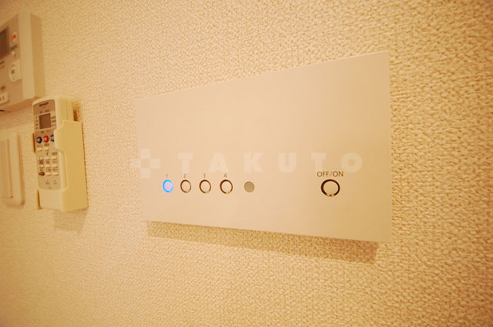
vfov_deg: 89.8
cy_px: 164
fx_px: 164
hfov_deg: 112.7
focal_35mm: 12
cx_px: 246
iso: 1600
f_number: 4.5
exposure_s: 1/25
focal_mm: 8
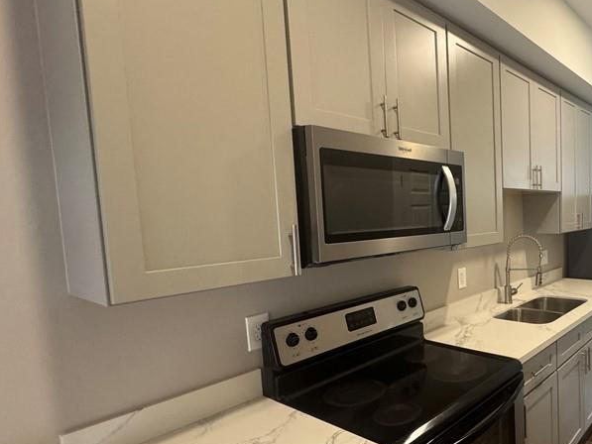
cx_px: 491
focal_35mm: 24
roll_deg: +1.9
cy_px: 245
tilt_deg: -3.4
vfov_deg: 56.7
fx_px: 411
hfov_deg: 63.9
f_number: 2.2
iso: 320
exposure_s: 1/60
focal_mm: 2.22
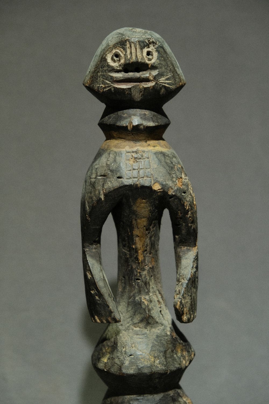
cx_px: 134
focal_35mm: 73
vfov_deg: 27.7
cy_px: 202
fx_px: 818
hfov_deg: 18.7
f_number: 4
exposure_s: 1/52
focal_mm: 48.4
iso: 640
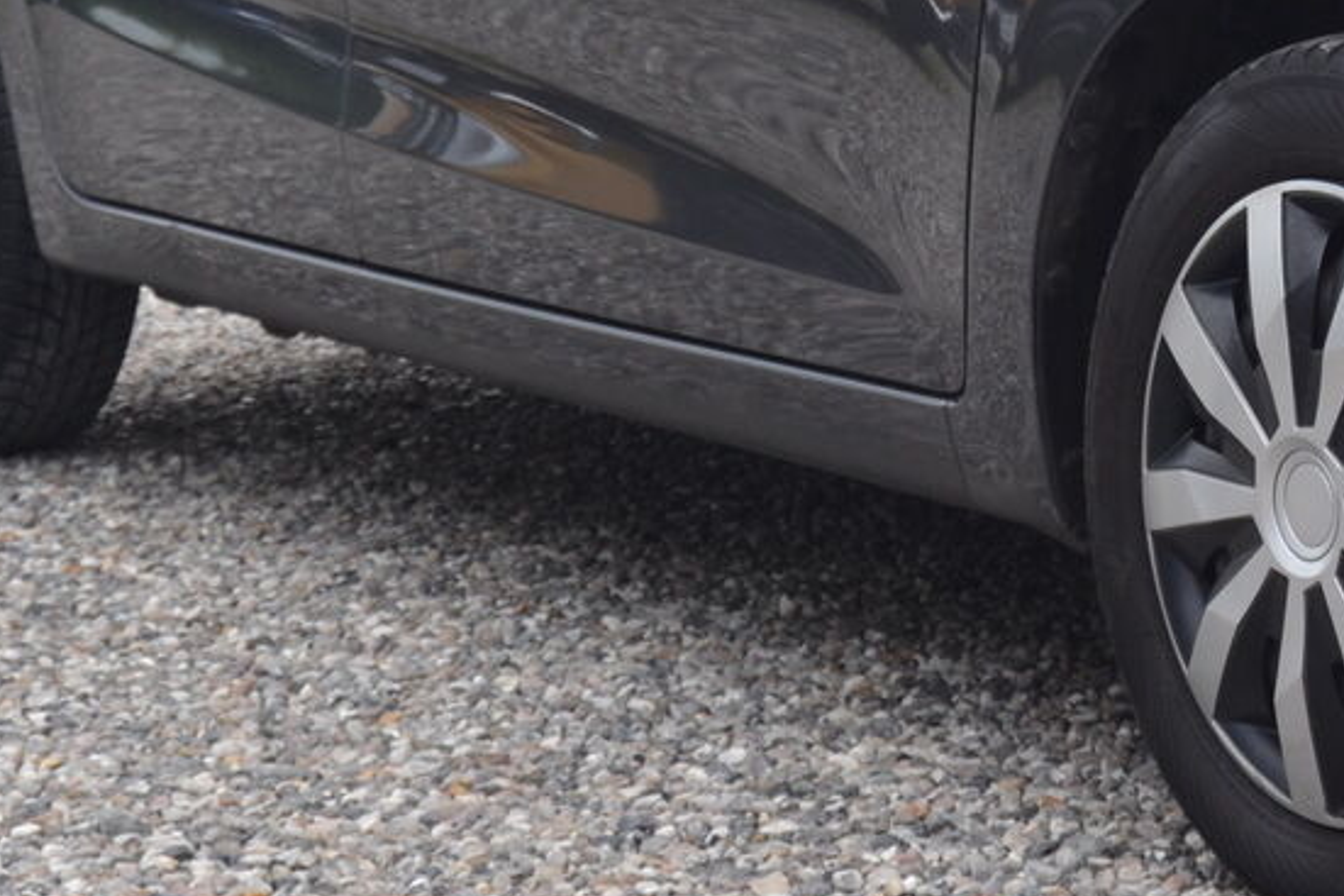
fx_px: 5076
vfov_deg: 9.9
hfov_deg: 14.7
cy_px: -259
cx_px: 1505
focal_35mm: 136
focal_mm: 26
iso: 100
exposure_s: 1/160
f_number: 6.3
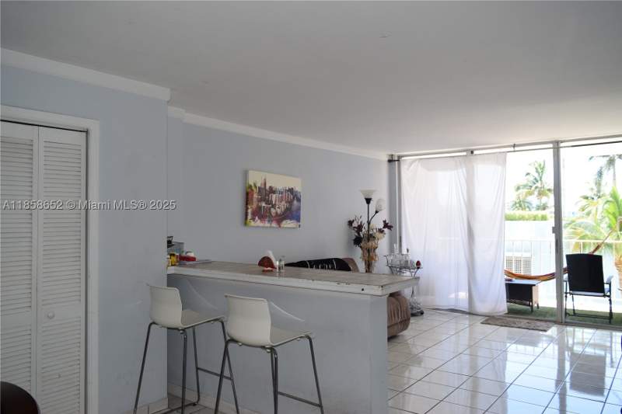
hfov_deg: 67.4
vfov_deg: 47.9
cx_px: 311
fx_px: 466
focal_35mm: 27
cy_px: 207
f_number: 5.6
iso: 640
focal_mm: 18
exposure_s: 1/125
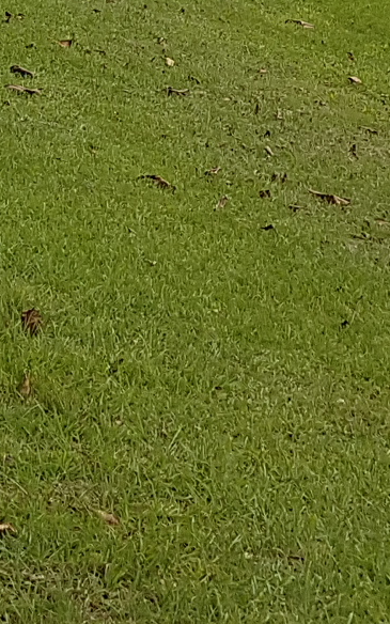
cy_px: -518
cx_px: 65
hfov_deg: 9.6
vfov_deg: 13.7
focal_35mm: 136
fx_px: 2313
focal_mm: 4.2
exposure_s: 1/2840
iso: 50
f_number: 1.7
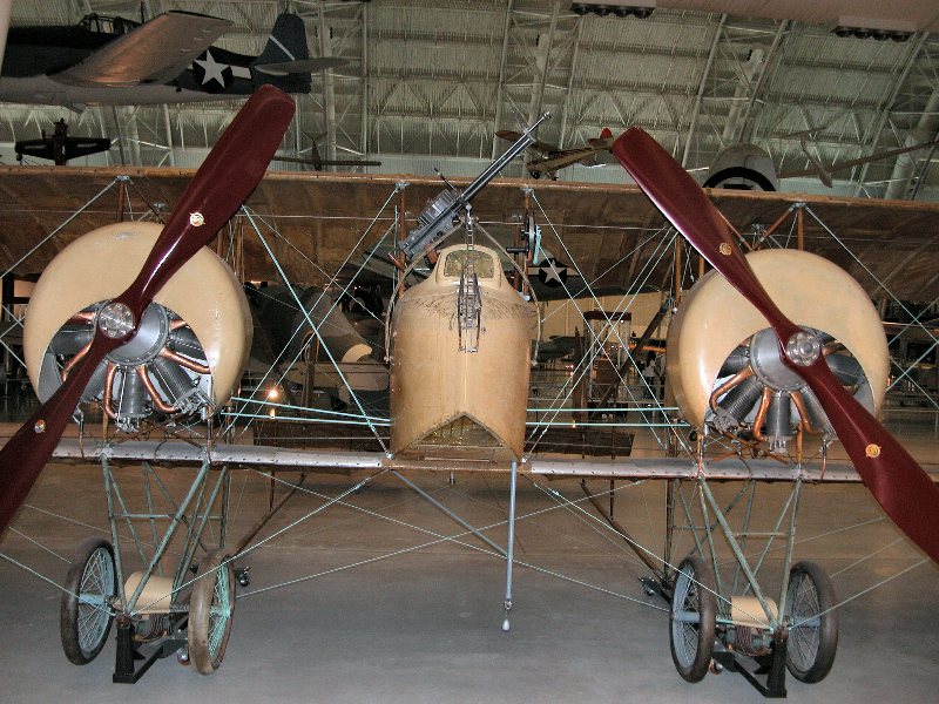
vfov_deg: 40.7
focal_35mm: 35
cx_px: 470
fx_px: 949
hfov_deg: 52.6
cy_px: 352
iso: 200
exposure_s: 1/60
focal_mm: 8.9
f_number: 2.8
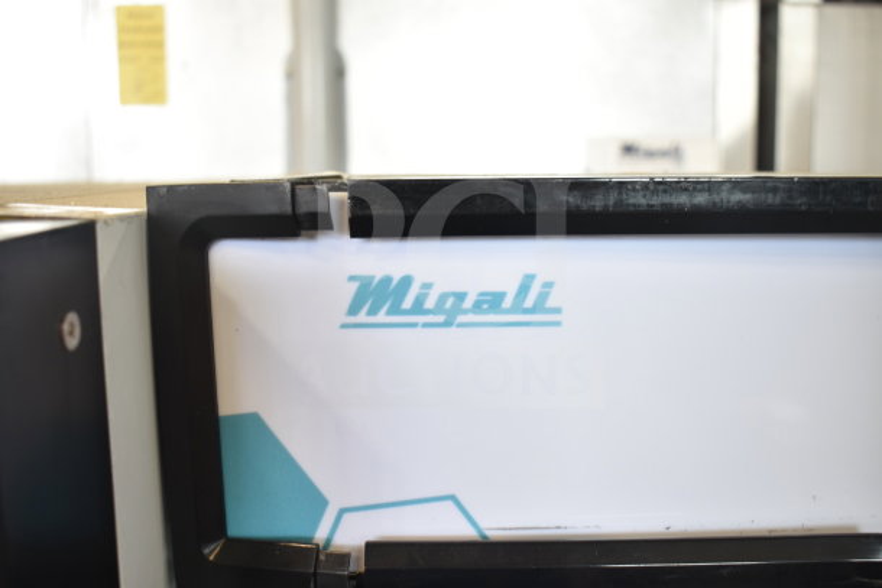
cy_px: 294
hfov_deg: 53.1
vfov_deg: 36.9
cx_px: 441
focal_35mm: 36
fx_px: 882
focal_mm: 24
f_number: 4
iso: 250
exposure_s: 1/40
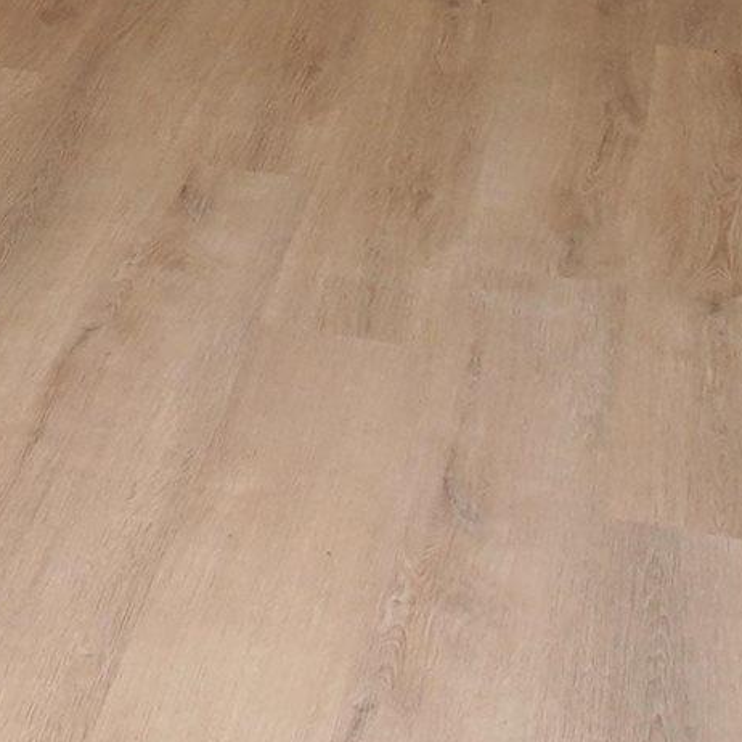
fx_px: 2328
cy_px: -453
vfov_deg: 16.2
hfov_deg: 17.4
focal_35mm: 96
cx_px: -95
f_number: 4
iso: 400
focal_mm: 17
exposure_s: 1/200
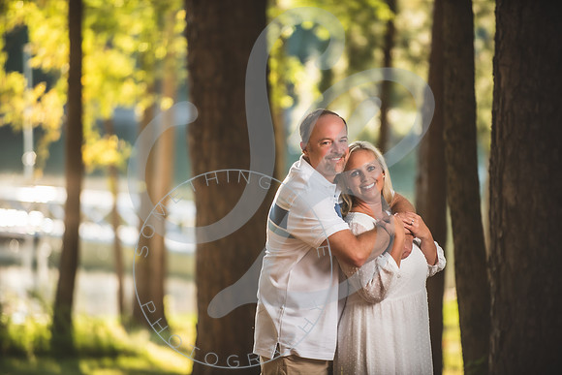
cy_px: 188
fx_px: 3123
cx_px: 281
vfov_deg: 6.9
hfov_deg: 10.3
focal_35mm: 200
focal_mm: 200
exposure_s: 1/200
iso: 100
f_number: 2.8
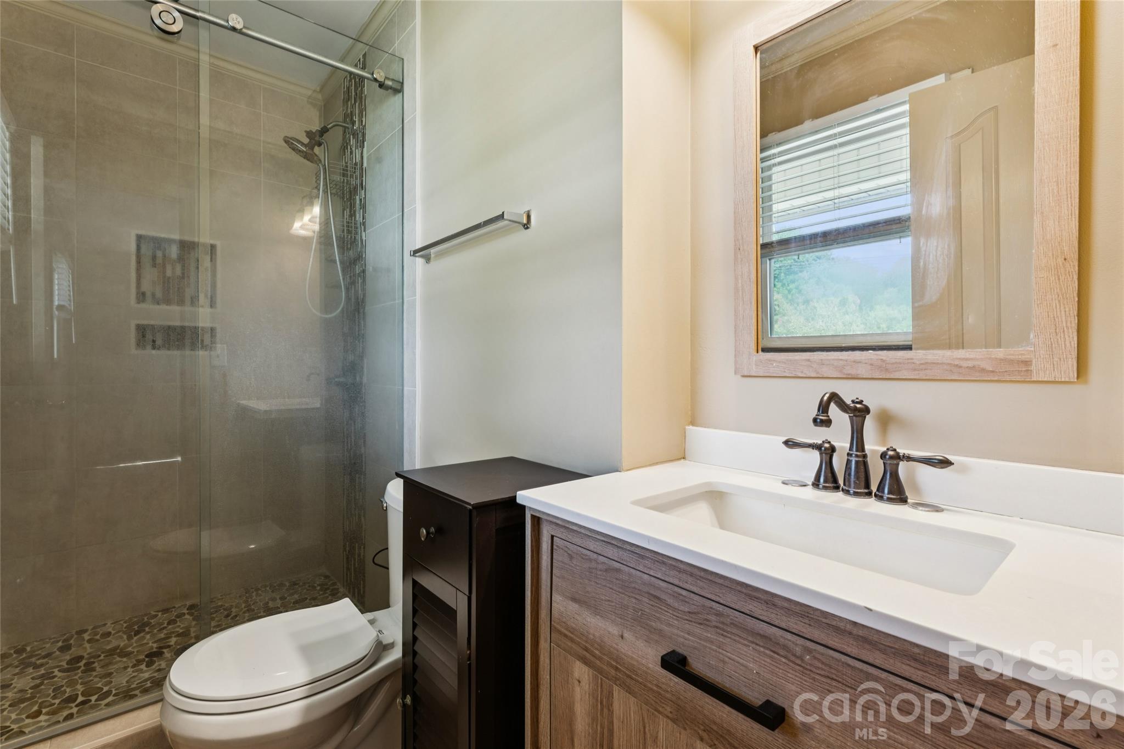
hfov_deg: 95.7
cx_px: 562
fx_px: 509
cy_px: 374
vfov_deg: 72.7
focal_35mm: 16
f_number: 13
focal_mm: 16.3
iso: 200
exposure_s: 1/4
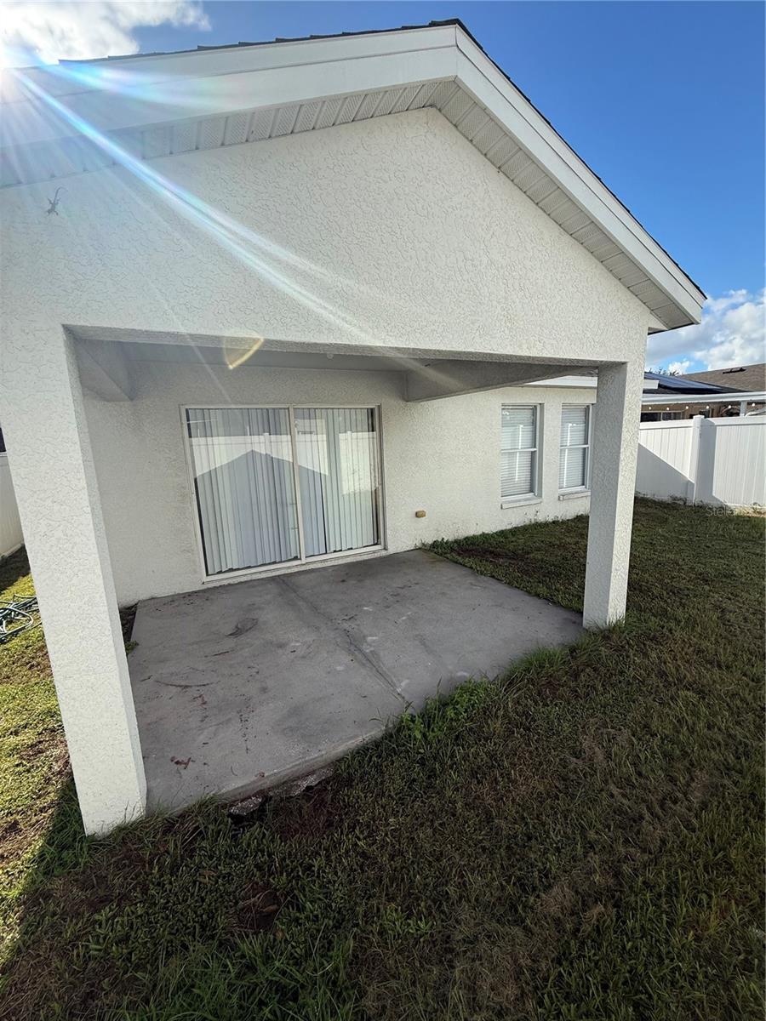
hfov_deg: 85.7
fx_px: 413
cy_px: 510
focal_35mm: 14
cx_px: 383
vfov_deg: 102.1
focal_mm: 2.22
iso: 64
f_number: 2.2
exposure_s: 1/2024
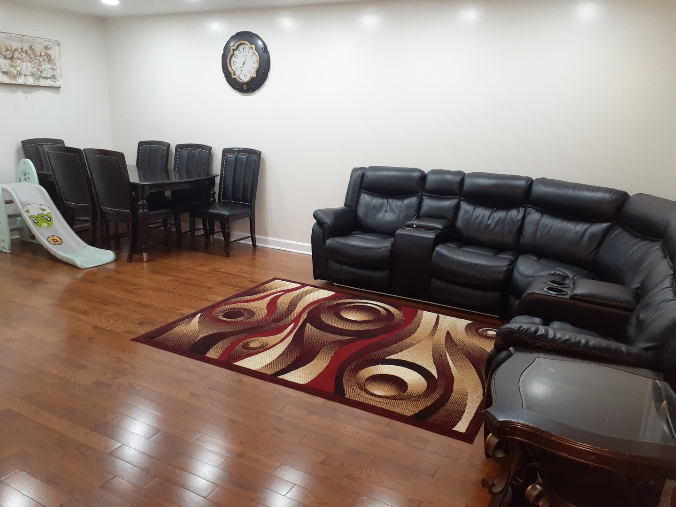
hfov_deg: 65.3
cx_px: 338
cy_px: 254
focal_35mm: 27
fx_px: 527
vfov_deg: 51.4
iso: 250
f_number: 1.9
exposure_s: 1/40
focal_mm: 3.6
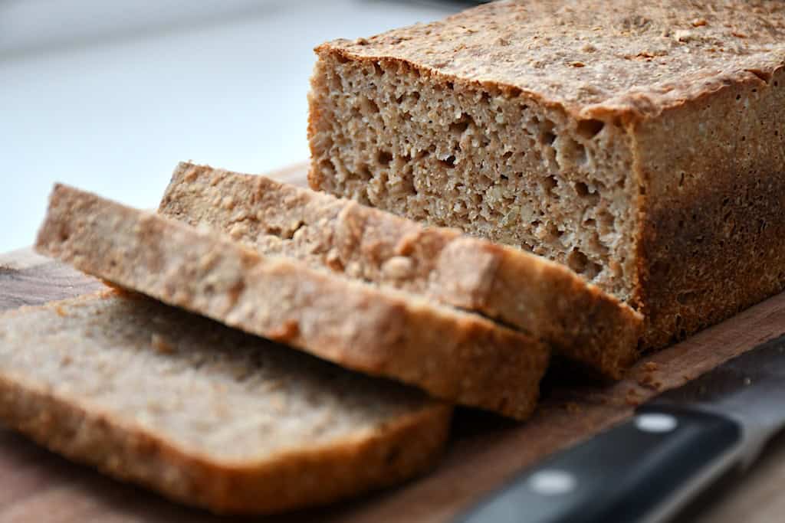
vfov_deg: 15.2
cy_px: 262
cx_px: 392
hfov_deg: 22.6
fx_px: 1963
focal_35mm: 90
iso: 400
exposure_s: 1/60
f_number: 5
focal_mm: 60
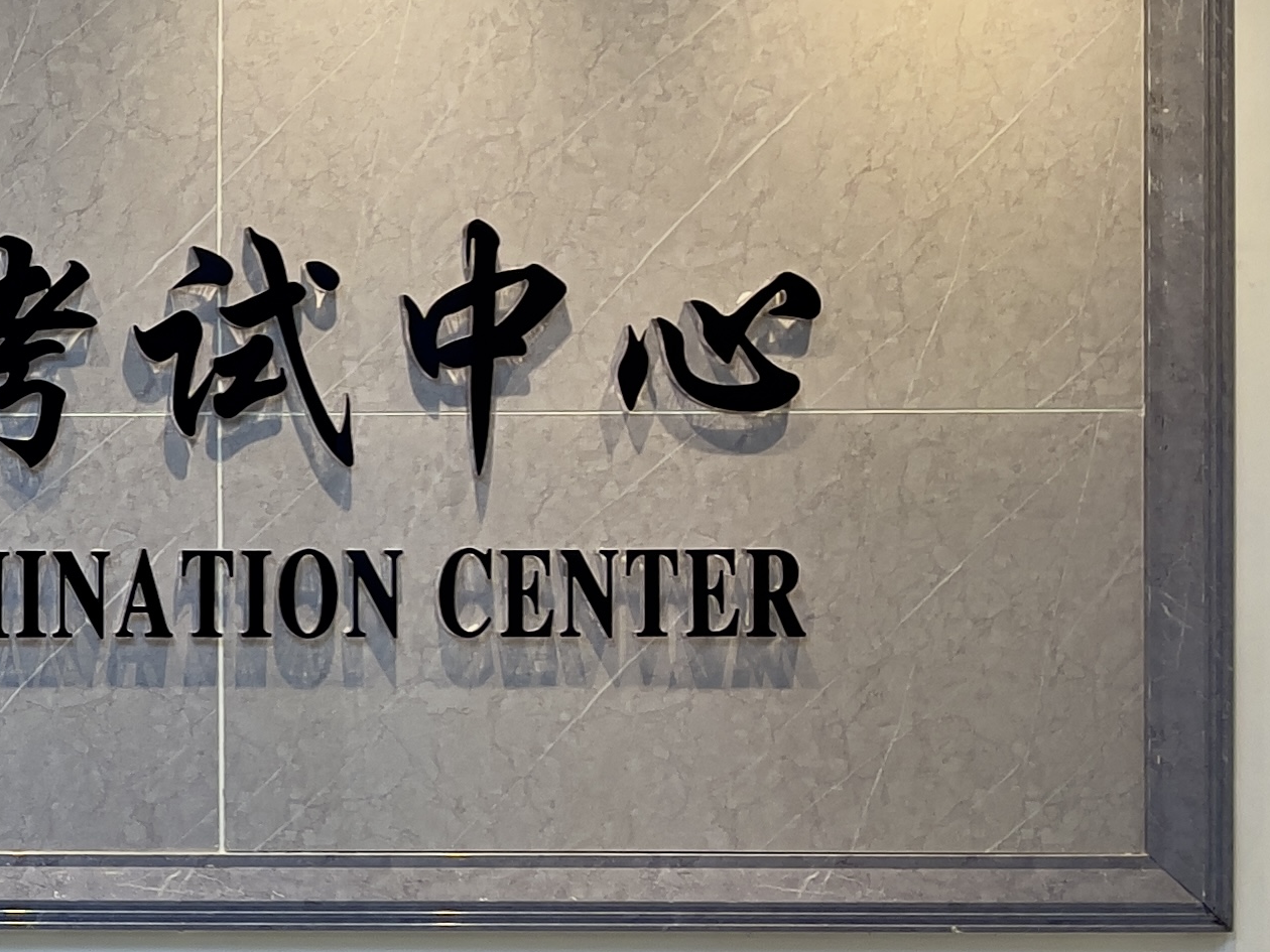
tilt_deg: -1.2
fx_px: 2935
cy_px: 425
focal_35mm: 80
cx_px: -652
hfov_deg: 20.7
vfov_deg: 18.4
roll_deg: +0.3
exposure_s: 1/100
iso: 50
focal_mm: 5.1
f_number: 1.6
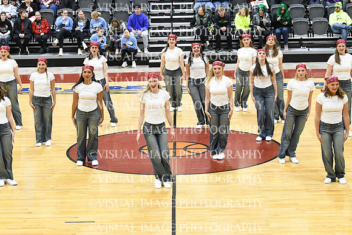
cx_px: 176
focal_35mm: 105
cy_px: 118
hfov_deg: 19.5
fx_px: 1027
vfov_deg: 13.0
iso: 5000
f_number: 4
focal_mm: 70
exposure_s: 1/250
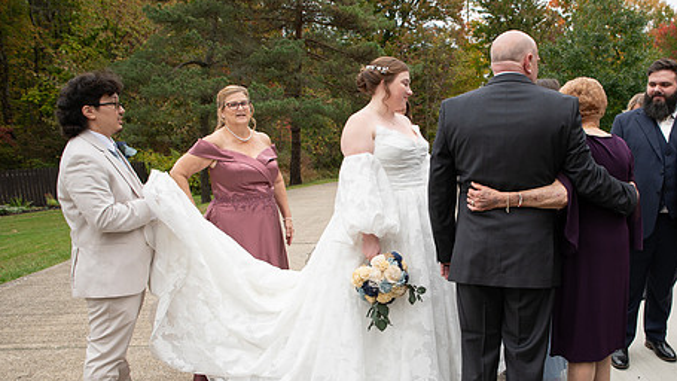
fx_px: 574
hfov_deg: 60.1
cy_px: 231
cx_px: 427
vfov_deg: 36.5
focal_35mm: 32
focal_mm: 24
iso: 320
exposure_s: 1/320
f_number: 4.5
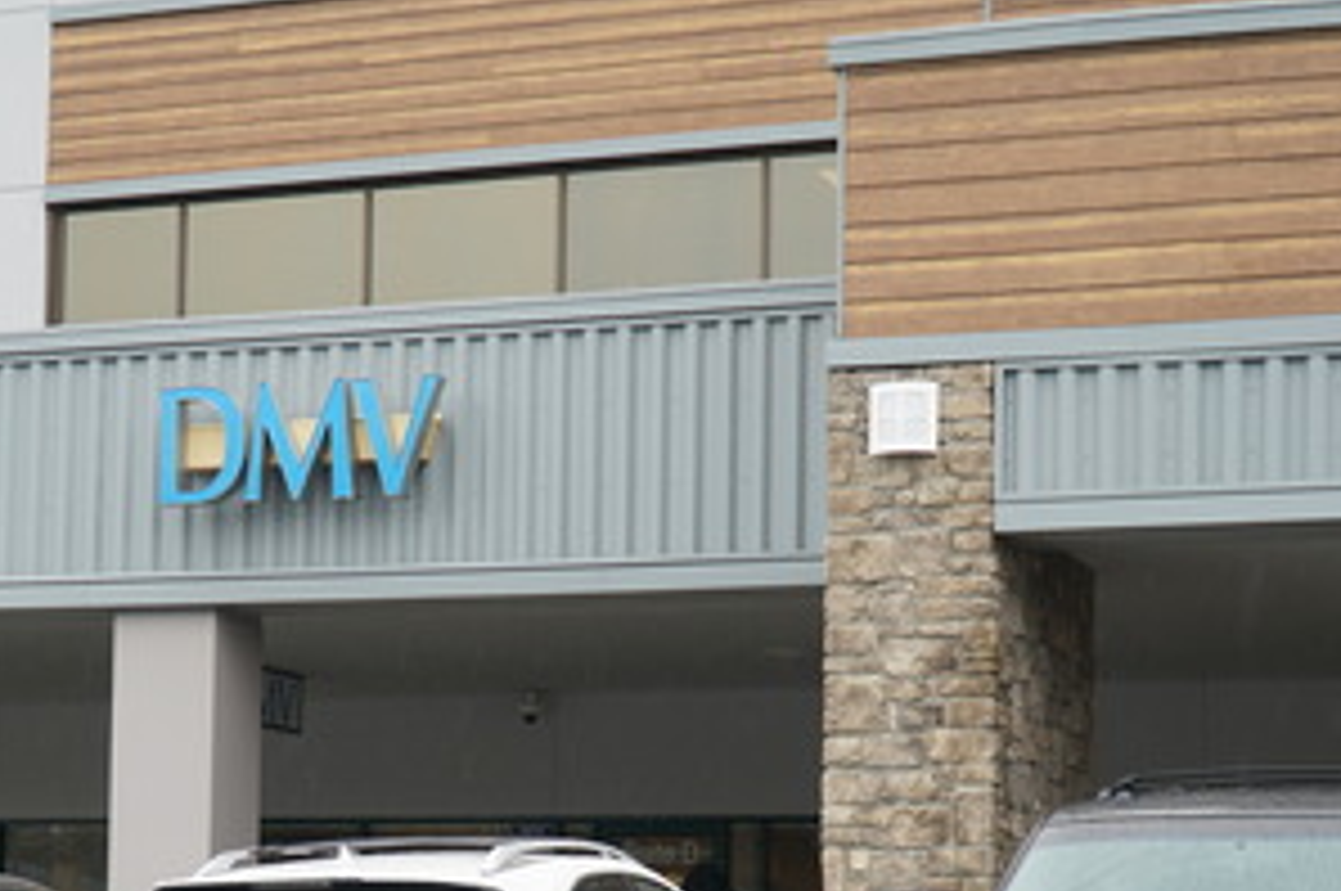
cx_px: 441
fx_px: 2939
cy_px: 826
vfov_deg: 17.0
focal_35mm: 79
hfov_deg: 25.6
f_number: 4
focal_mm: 28
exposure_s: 1/160
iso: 100
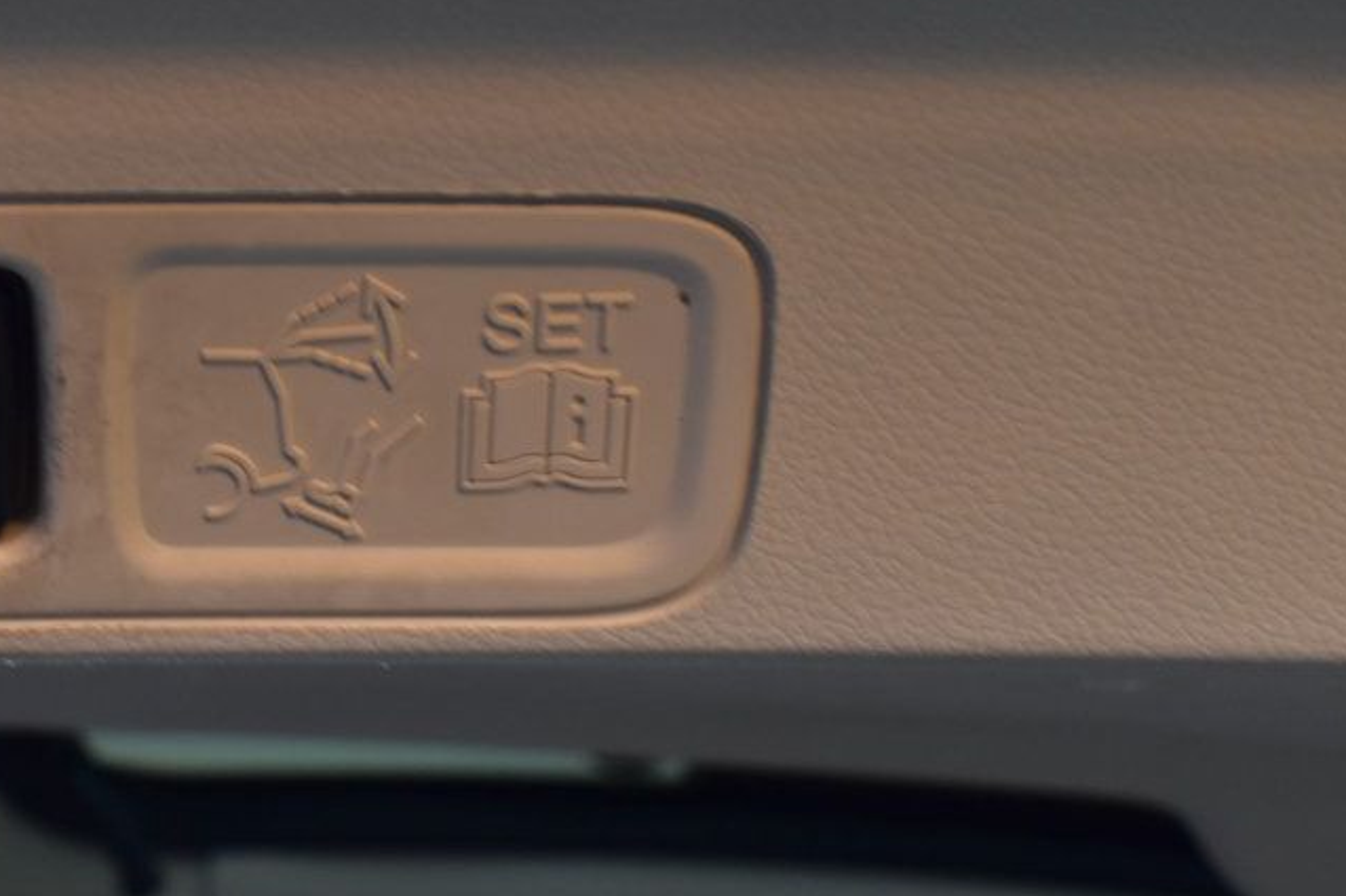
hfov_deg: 28.5
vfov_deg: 19.5
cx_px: 346
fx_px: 2609
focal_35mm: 70
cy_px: 417
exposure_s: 1/30
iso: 400
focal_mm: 29
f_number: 7.1
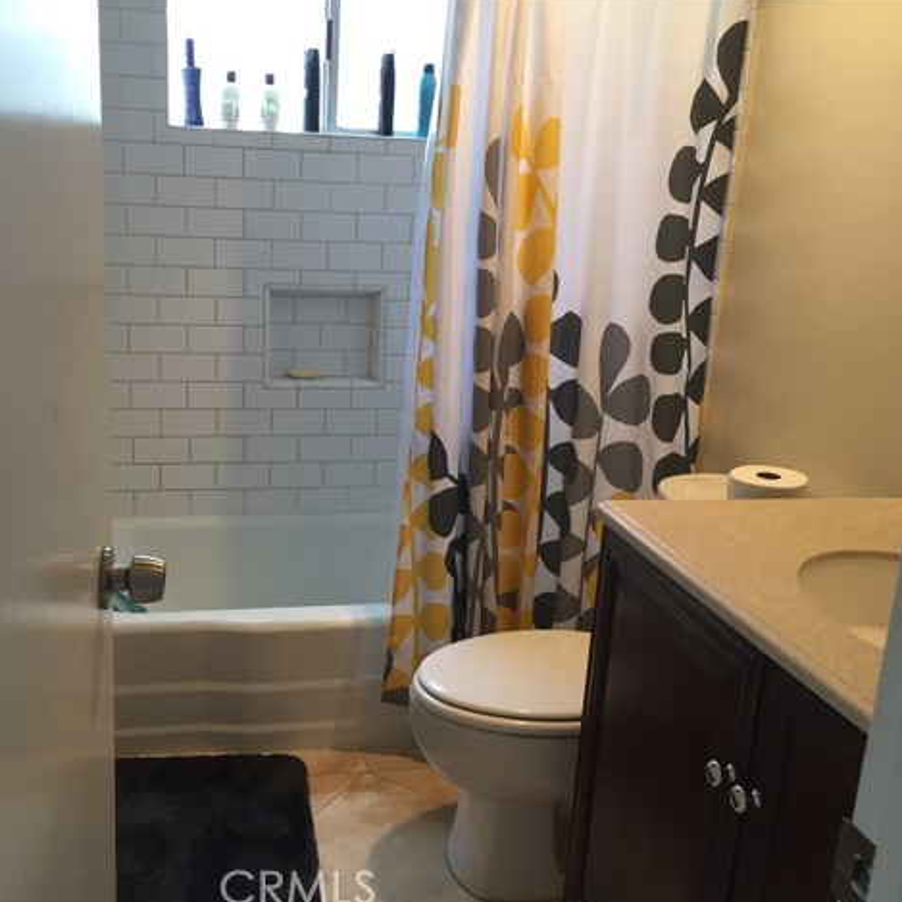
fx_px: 1032
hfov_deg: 47.0
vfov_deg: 47.2
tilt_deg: -14.7
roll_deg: -2.9
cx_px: 365
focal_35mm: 35
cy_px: 454
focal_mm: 4.15
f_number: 2.2
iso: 64
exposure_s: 1/30
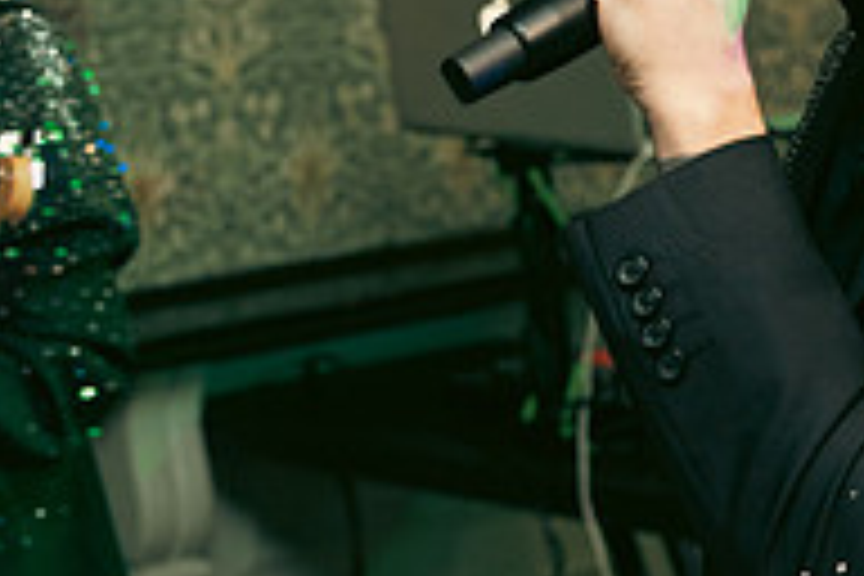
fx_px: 3624
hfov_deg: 13.3
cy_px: -16
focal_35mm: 151
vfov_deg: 9.0
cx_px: 976
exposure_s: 1/160
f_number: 3.5
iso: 2500
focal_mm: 50
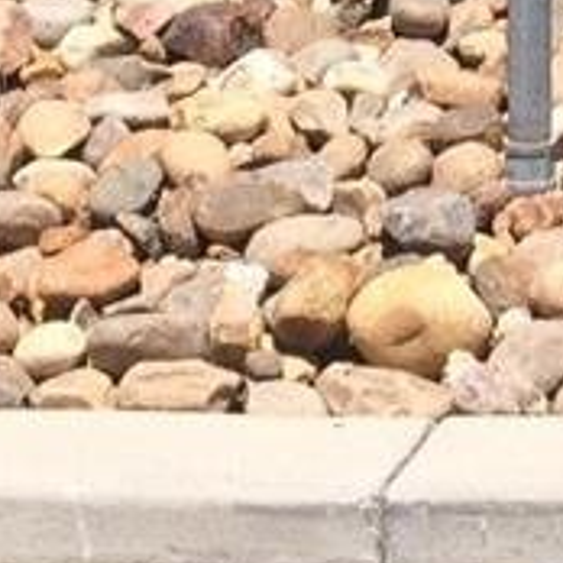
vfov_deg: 7.1
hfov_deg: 7.7
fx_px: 4067
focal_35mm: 221
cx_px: 942
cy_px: -1144
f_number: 2.2
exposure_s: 1/2283
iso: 32
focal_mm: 4.15
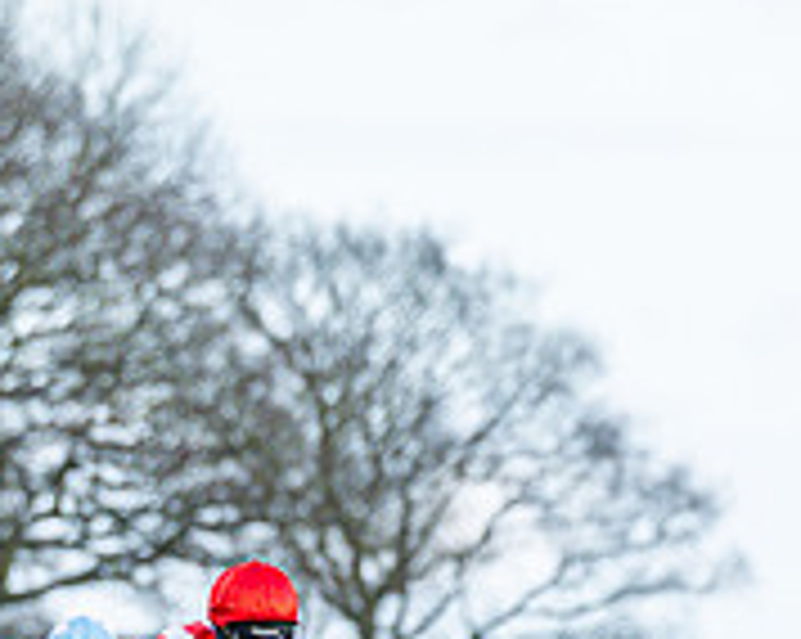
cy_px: 887
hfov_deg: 1.9
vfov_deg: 1.5
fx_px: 24344
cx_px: 220
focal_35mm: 1028
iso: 640
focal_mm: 200
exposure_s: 1/2500
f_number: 4
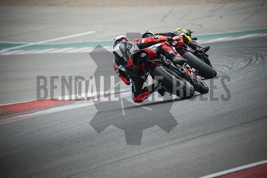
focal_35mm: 468
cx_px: 134
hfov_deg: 4.4
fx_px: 3472
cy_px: 89
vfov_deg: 2.9
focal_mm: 312
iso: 2000
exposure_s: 1/2500
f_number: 5.2
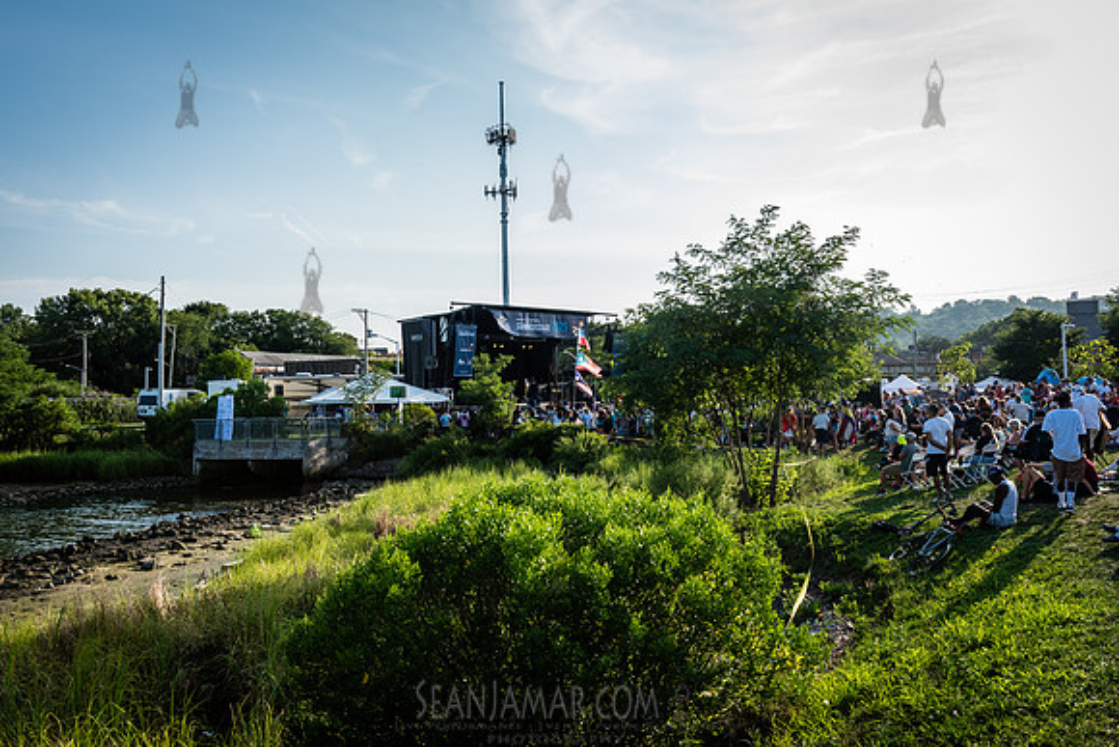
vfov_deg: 42.3
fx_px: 964
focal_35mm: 31
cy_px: 374
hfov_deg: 60.3
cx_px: 560
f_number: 7.1
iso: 500
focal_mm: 31
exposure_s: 1/640
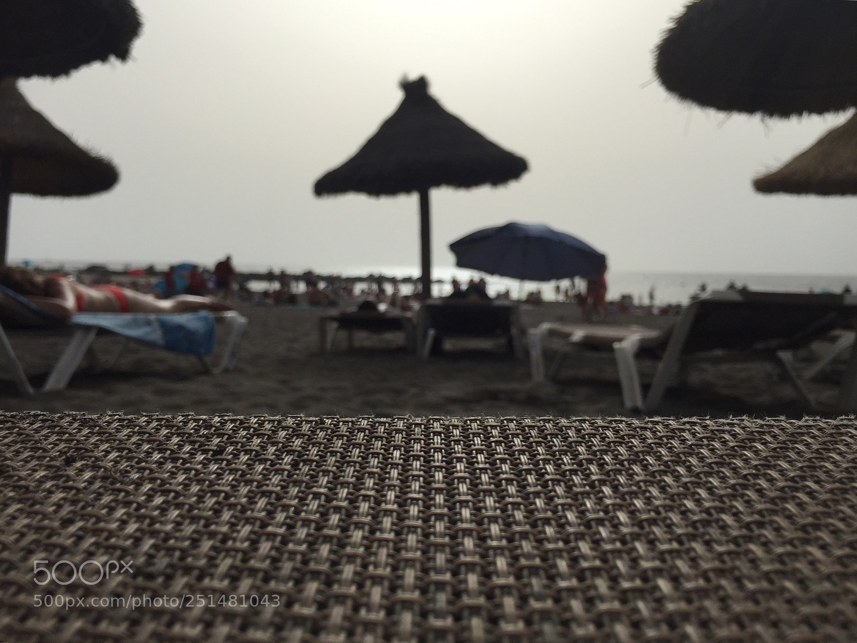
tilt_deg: -4.1
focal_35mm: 29
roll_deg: -1.0
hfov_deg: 61.6
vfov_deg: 48.3
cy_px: 322
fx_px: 718
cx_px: 428
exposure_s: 1/5650
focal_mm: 4.15
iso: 32
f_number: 2.2
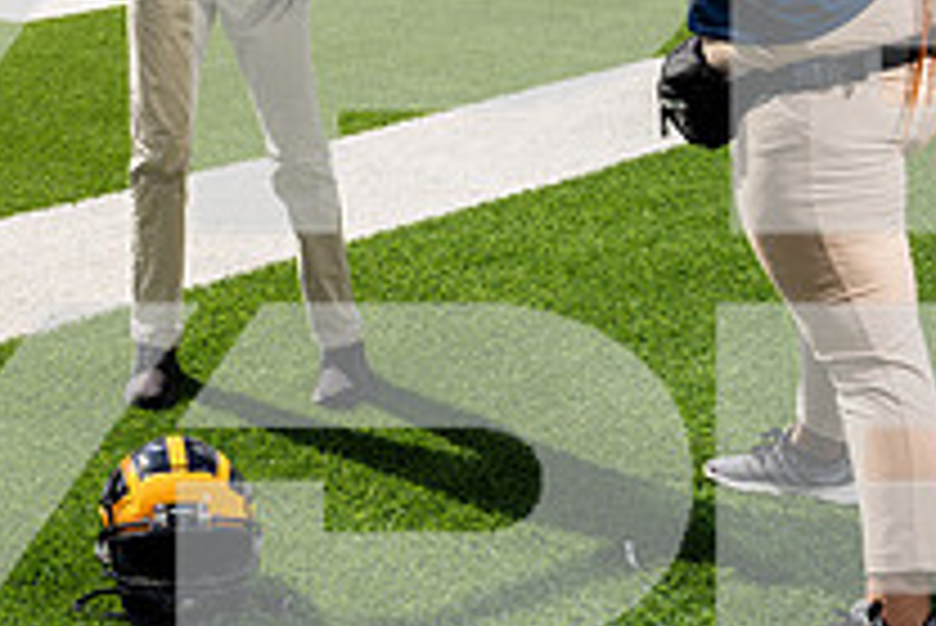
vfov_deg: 16.5
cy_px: -2
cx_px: 104
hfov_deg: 24.4
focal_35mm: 81
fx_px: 2107
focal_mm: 29
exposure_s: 1/250
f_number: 8
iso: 125
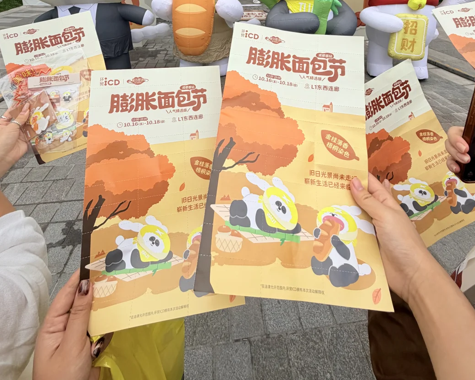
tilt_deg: -17.4
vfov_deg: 61.8
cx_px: 240
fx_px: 267
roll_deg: +1.4
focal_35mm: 19
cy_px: 51
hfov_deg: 83.3
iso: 64
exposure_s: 1/498
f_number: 2.2
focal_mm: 2.22
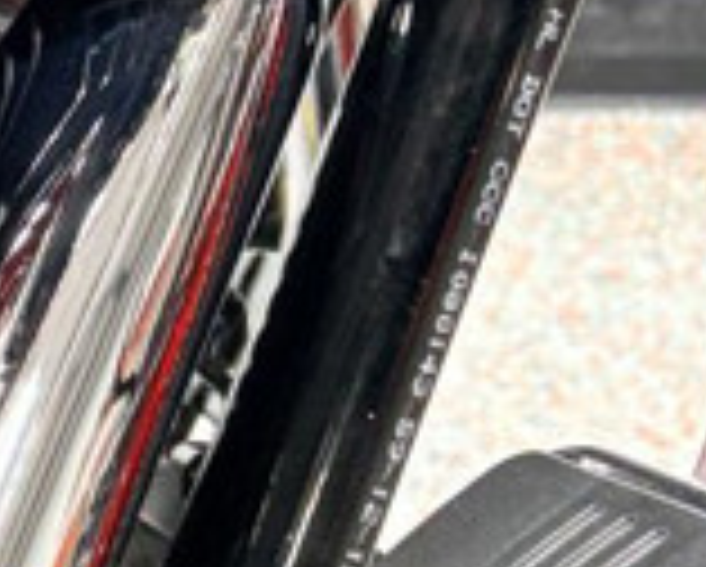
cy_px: 454
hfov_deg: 9.6
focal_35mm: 172
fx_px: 3598
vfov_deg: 9.0
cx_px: -1108
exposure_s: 1/120
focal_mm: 5.96
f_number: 1.6
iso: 200
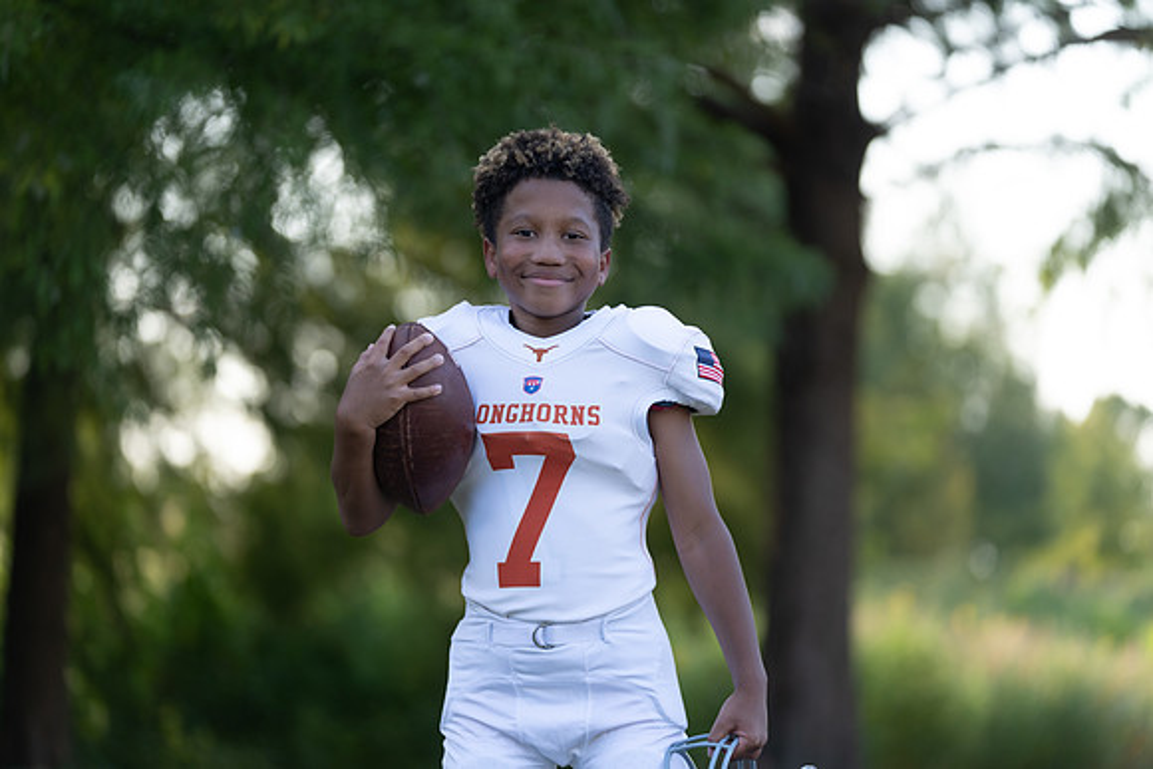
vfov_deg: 9.7
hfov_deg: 14.4
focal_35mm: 142
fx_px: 4549
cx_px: 576
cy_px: 384
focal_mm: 142
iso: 160
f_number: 2.8
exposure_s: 1/400
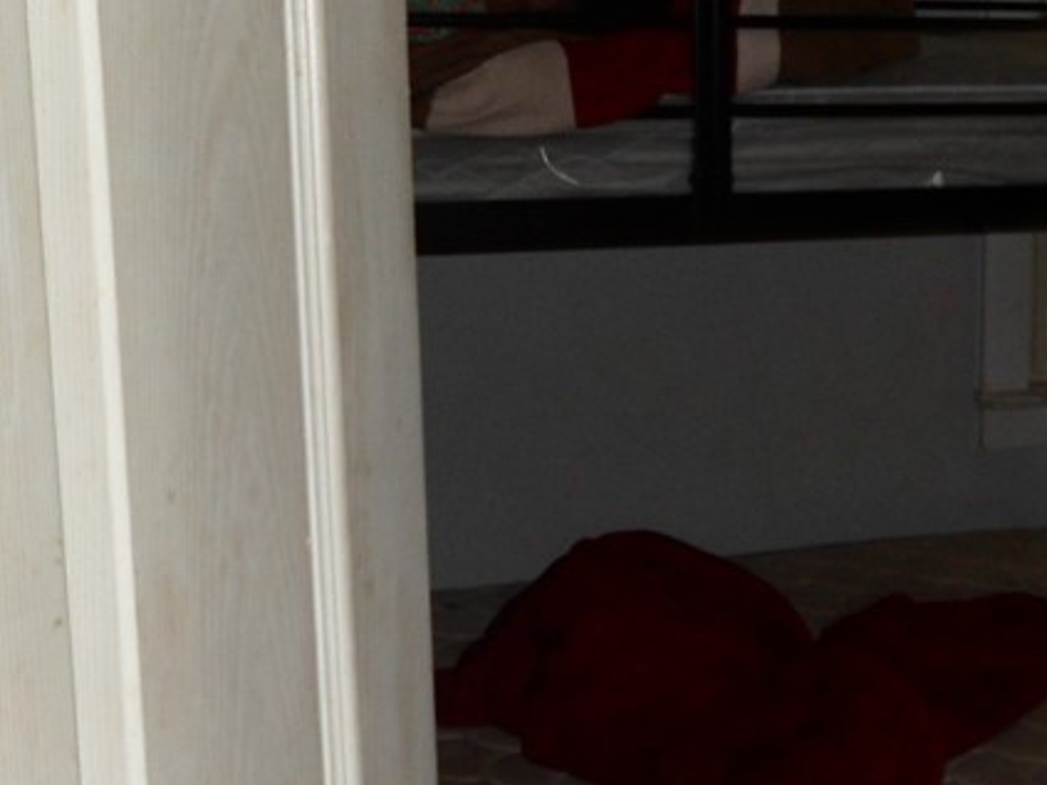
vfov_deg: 23.3
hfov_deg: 28.6
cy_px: 337
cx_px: 1072
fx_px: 1905
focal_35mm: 63
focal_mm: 4.9
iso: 100
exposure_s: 1/45
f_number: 3.3
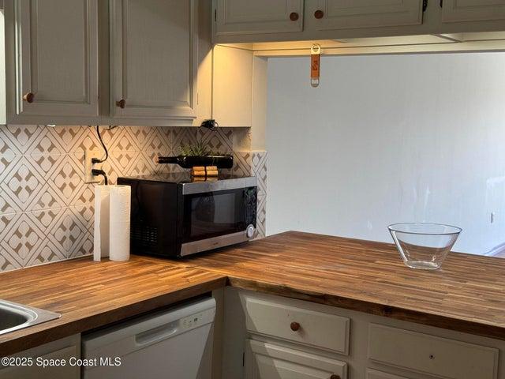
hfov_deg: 39.7
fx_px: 700
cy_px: 190
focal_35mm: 48
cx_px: 252
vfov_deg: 30.3
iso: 80
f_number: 1.78
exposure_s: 1/75
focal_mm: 6.76
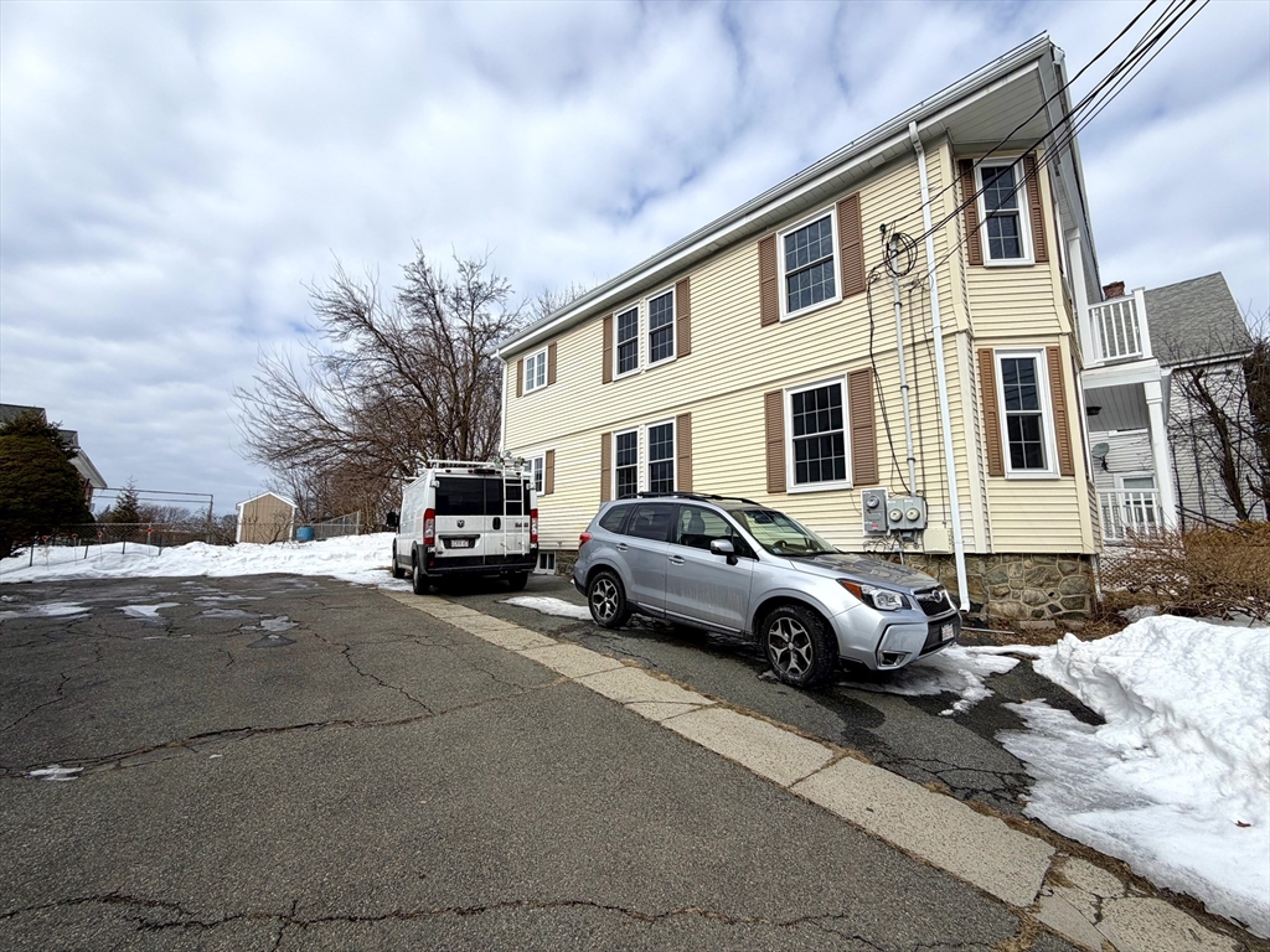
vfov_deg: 85.7
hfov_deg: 102.1
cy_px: 476
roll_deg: -0.2
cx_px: 635
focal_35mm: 14
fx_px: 514
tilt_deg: +8.5
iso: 20
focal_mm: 2.22
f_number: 2.2
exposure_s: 1/1125
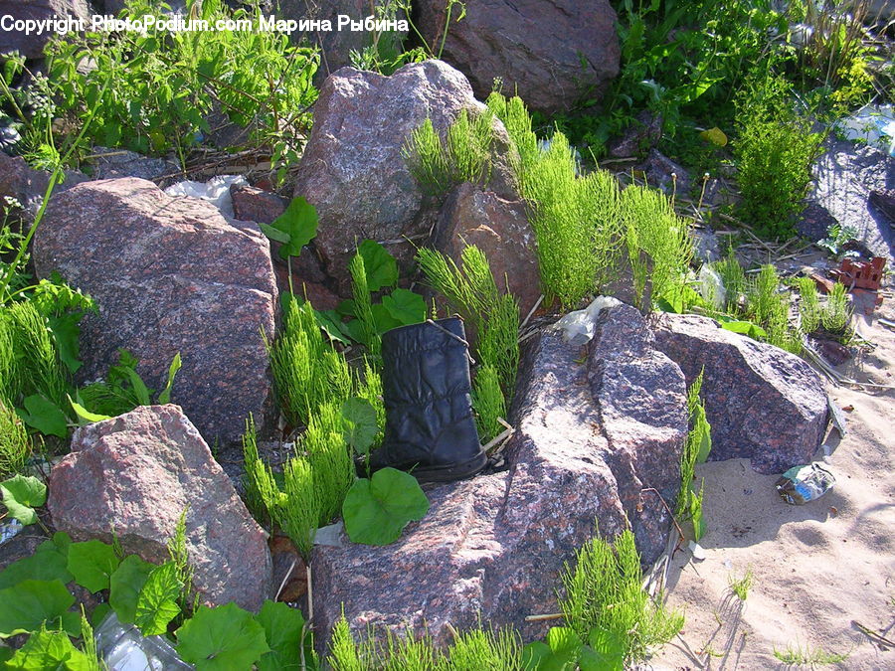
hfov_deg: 49.0
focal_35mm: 38
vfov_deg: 37.7
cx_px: 448
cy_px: 336
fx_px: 982
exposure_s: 1/378
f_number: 2.8
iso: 50
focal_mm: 5.8
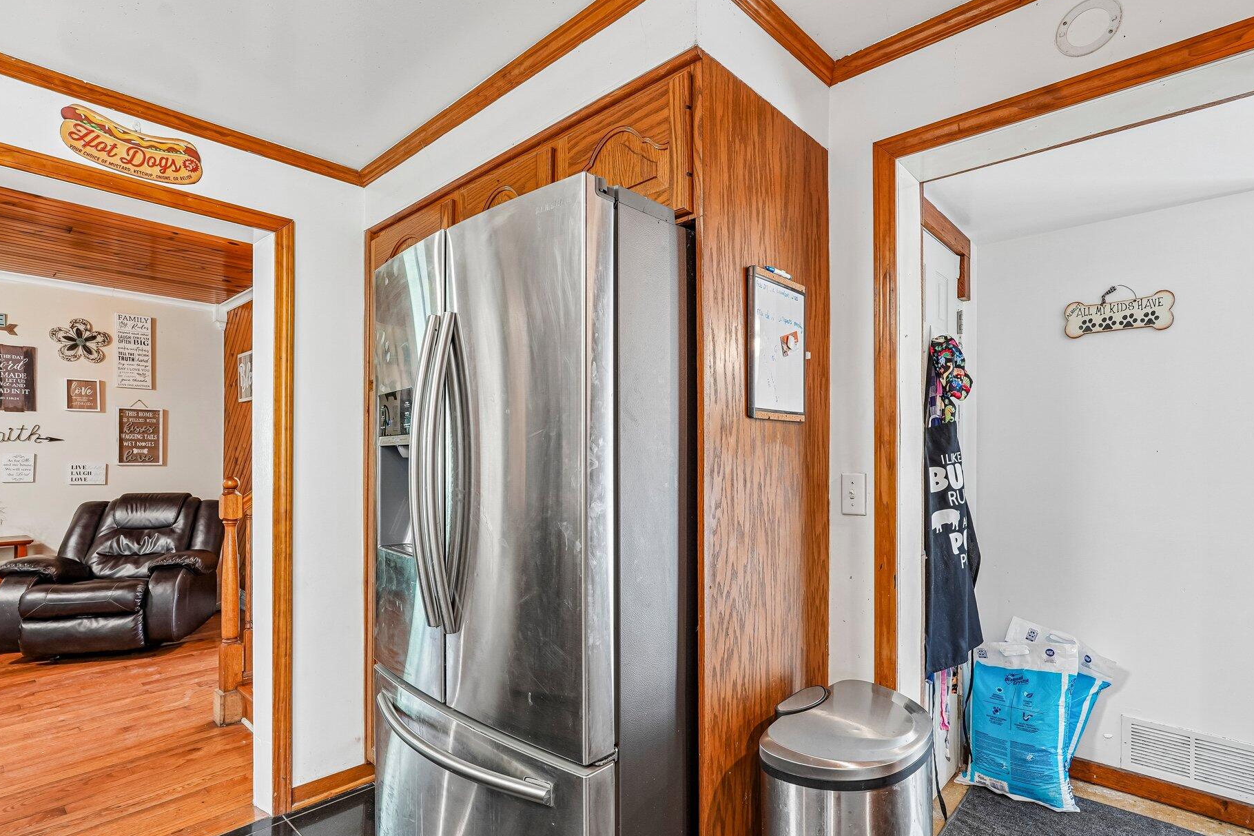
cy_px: 462
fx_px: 627
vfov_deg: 67.2
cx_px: 657
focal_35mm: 18
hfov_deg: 89.9
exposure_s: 1/6
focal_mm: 16
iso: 400
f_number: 8
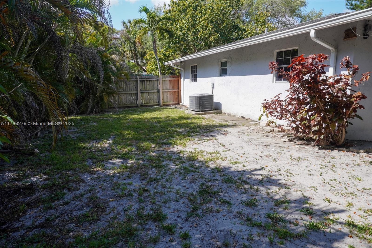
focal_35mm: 24
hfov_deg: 73.8
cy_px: 124
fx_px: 248
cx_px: 186
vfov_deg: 53.1
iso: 100
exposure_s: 1/125
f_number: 8
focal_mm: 16
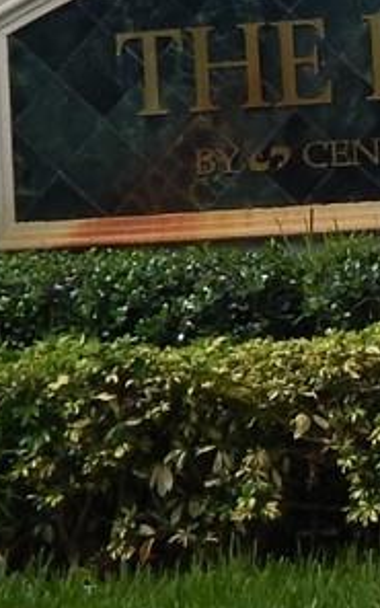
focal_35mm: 132
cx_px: 626
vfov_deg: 15.7
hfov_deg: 9.6
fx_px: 2187
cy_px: 72
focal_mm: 4
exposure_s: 1/1000
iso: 125
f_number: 3
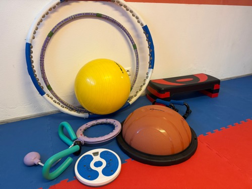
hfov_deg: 71.6
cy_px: 94
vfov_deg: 56.8
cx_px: 126
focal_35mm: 24
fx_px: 175
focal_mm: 6.76
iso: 160
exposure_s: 1/100
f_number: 1.78
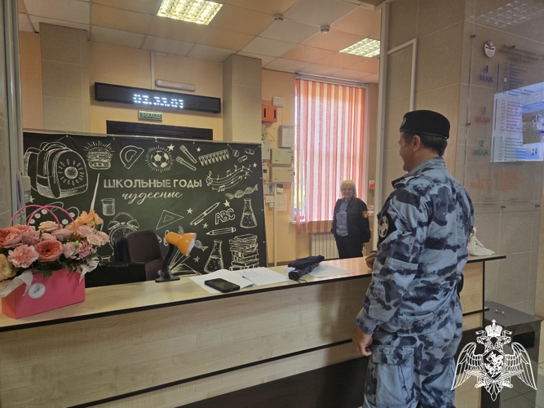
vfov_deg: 58.9
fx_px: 361
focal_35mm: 23
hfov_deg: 73.9
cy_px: 204
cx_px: 272
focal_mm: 5.4
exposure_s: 1/100
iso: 200
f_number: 1.8
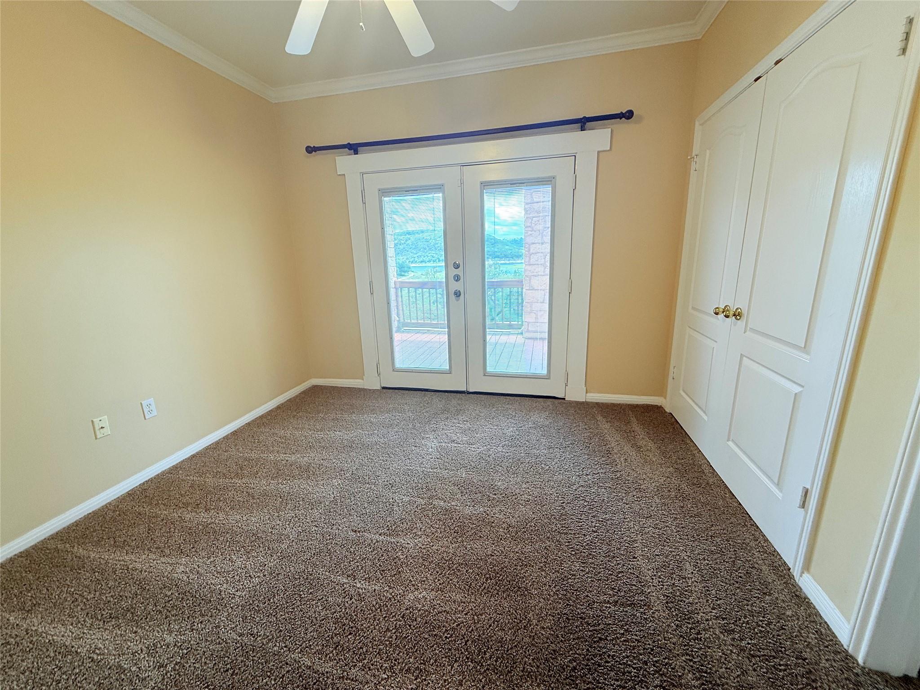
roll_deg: +2.0
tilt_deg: -13.5
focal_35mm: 14
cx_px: 460
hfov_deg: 102.1
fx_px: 372
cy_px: 345
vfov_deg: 85.7
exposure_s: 1/133
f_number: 2.2
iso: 64
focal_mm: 2.22
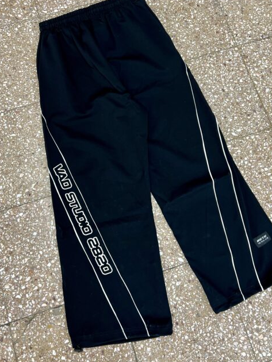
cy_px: 157
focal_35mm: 33
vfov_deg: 55.2
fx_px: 346
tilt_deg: -74.7
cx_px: 138
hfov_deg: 43.0
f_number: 1.5
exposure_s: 1/60
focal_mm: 5.7
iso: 160
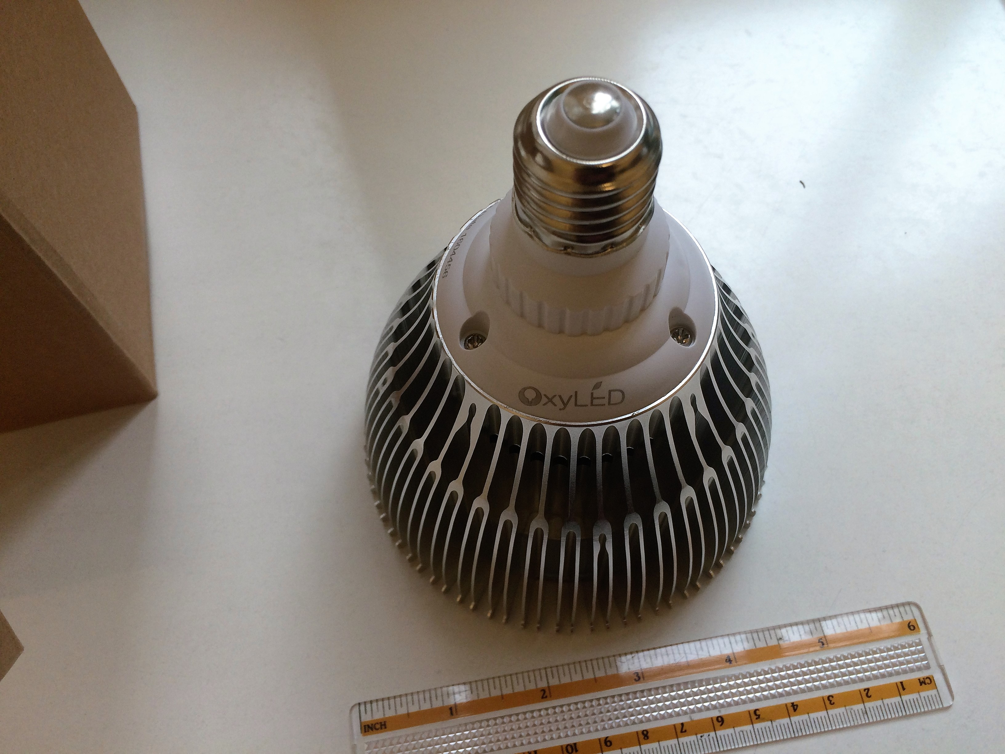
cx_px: 502
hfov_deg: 61.7
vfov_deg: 48.2
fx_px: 842
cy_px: 377
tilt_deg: -63.8
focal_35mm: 29
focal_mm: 4.15
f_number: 2.2
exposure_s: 1/100
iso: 50
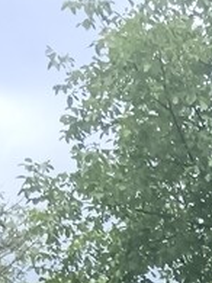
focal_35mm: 142
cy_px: 666
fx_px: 1161
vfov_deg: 11.6
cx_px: 510
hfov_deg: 9.3
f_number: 1.9
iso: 471
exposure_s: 1/900
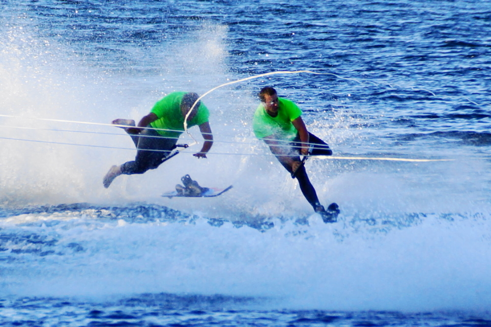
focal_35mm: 270
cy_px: 164
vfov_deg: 5.1
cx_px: 246
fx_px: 3682
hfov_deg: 7.6
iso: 100
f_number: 6.3
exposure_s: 1/320
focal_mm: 180
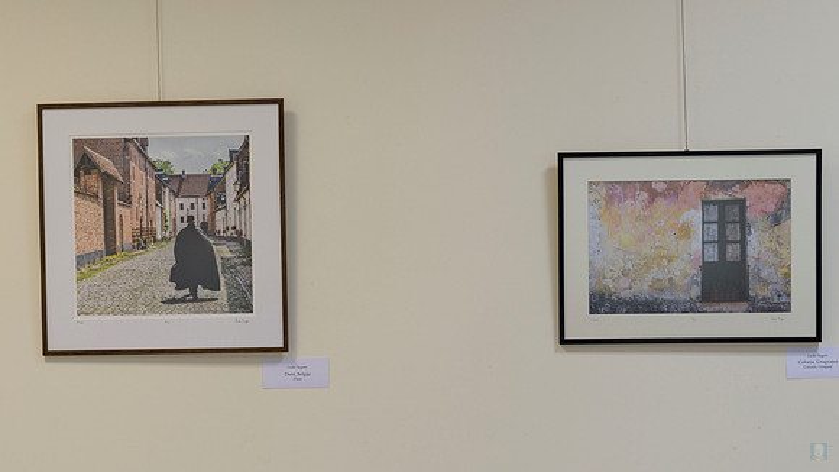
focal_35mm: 72
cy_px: 232
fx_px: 1606
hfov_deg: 29.3
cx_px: 409
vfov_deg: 16.7
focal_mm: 55
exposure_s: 1/125
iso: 360
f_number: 2.8
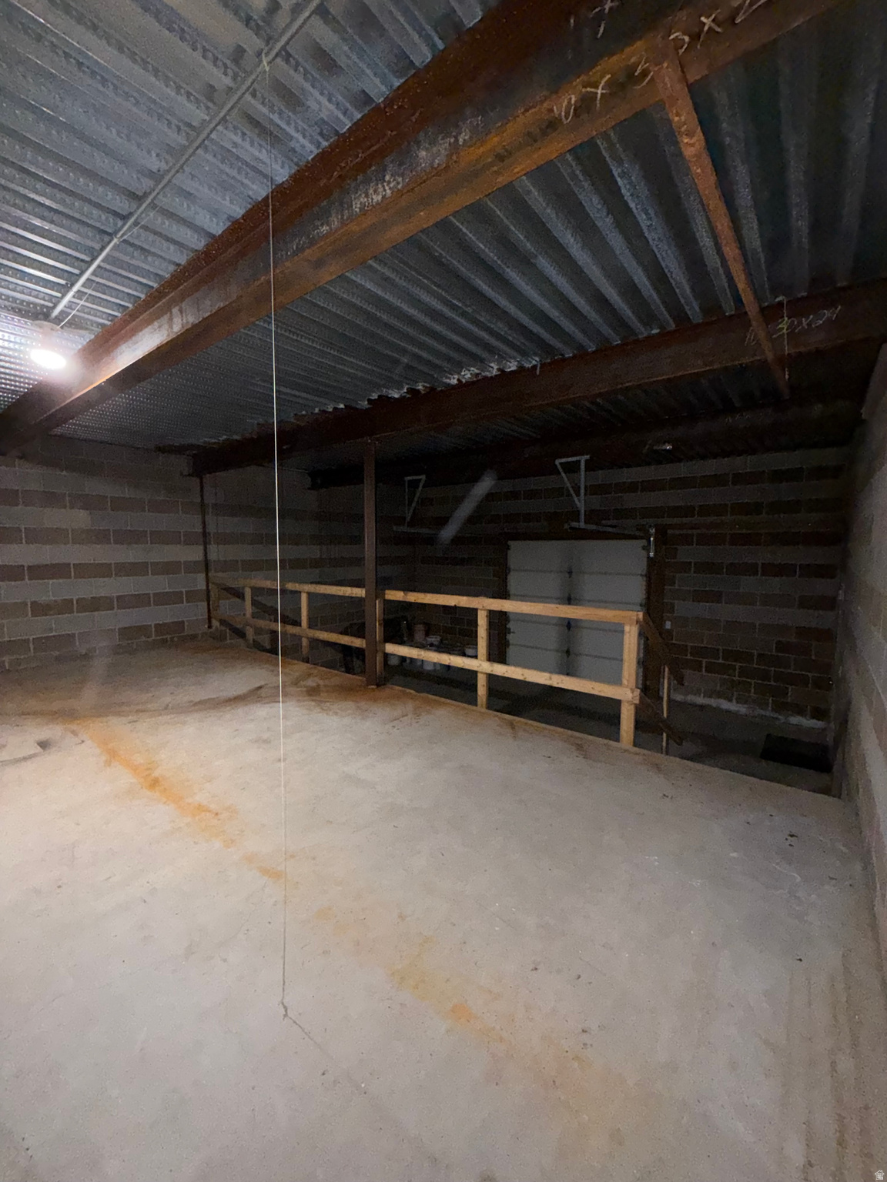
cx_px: 444
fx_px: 478
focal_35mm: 14
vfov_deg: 102.1
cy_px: 591
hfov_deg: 85.7
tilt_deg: -4.9
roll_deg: -0.3
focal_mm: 2.22
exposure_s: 1/30
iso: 400
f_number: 2.2
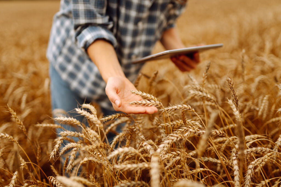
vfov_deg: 37.9
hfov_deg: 54.4
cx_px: 140
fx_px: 273
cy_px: 94
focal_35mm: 35
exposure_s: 1/1000
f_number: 1.4
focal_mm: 35
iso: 200
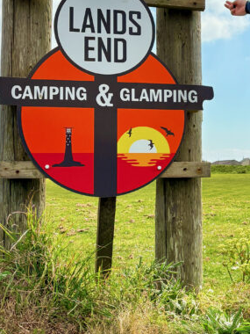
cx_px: 300
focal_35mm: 70
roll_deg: +0.0
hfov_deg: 19.7
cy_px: 132
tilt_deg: +2.0
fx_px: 674
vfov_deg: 27.7
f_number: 1.6
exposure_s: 1/7813
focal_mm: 5.96
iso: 50
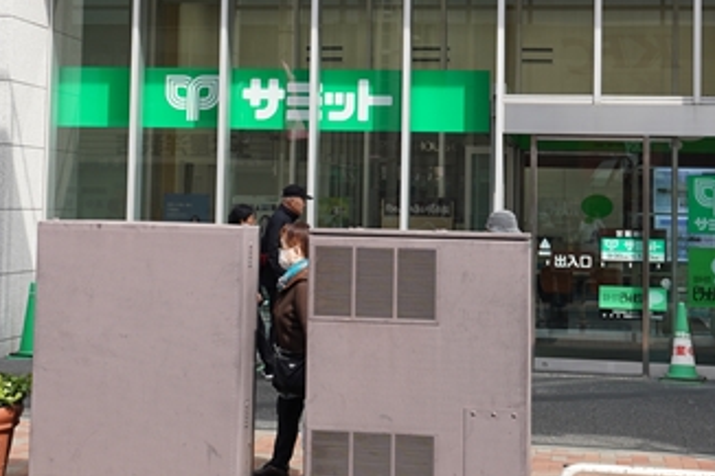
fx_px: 1707
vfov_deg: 15.7
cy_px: 84
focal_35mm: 86
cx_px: 239
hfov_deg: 23.6
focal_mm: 35
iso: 100
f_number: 4.5
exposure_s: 1/250
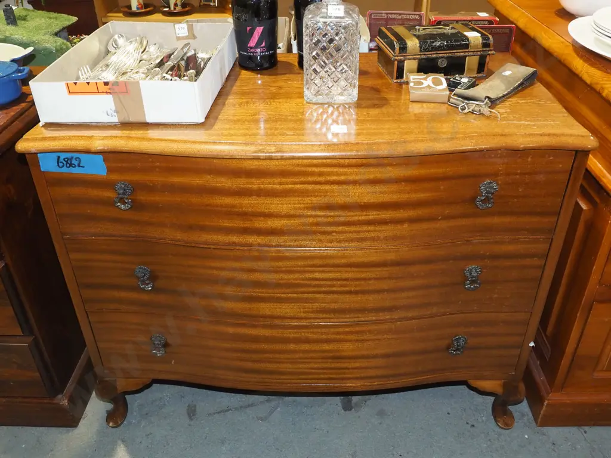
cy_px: 229
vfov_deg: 56.8
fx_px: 424
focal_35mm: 24
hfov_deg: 71.6
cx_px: 306
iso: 1600
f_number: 5.6
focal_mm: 12
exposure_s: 1/60
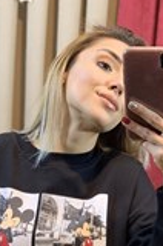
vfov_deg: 27.9
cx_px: 146
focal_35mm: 70
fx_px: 477
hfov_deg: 19.0
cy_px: 219
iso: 100
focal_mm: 4.25
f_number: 1.8
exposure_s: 1/50
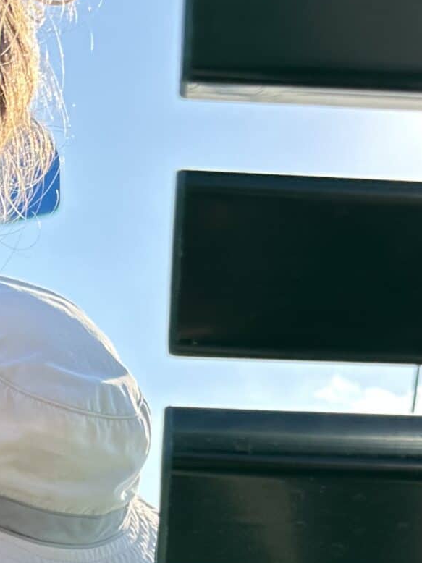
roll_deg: -1.7
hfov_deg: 18.6
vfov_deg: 21.7
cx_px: 146
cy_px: 779
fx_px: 1285
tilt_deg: -7.0
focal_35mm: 79
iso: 80
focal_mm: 6.86
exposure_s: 1/2660
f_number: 1.78
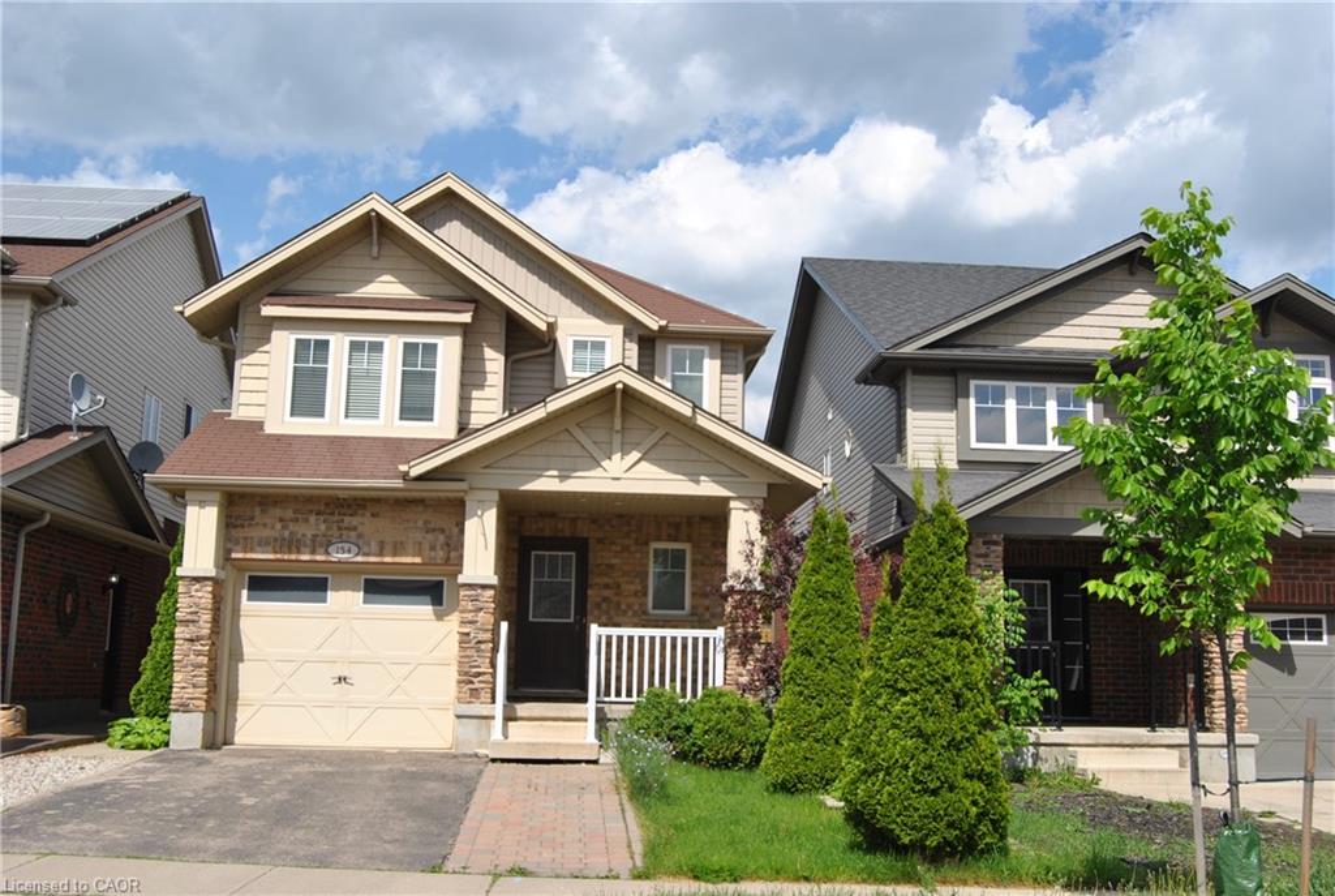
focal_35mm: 36
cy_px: 448
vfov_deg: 37.0
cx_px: 668
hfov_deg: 53.0
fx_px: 1338
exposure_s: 1/320
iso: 100
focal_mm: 24
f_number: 9
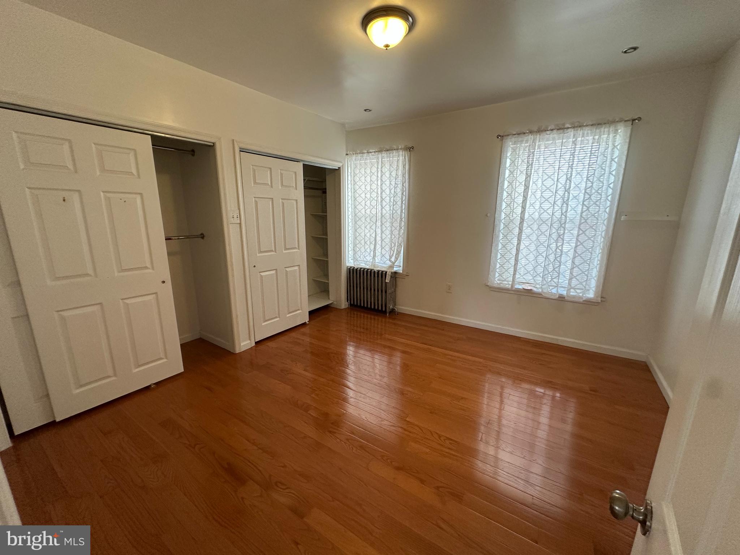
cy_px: 278
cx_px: 370
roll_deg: -0.4
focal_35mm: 14
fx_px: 299
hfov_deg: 102.1
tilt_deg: -10.9
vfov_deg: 85.7
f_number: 2.2
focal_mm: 2.22
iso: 200
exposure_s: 1/120
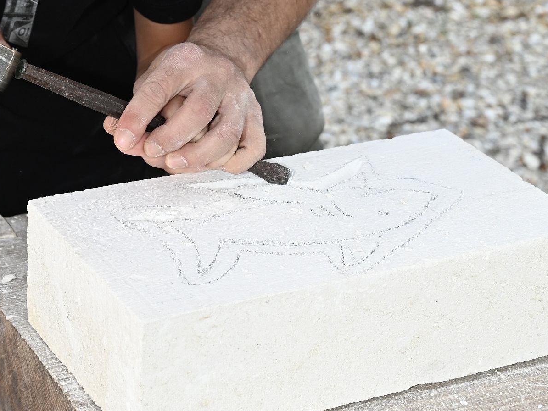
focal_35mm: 111
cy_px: -55
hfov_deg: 17.7
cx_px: 209
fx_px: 1758
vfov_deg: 13.1
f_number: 6.7
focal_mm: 57
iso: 400
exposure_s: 1/180
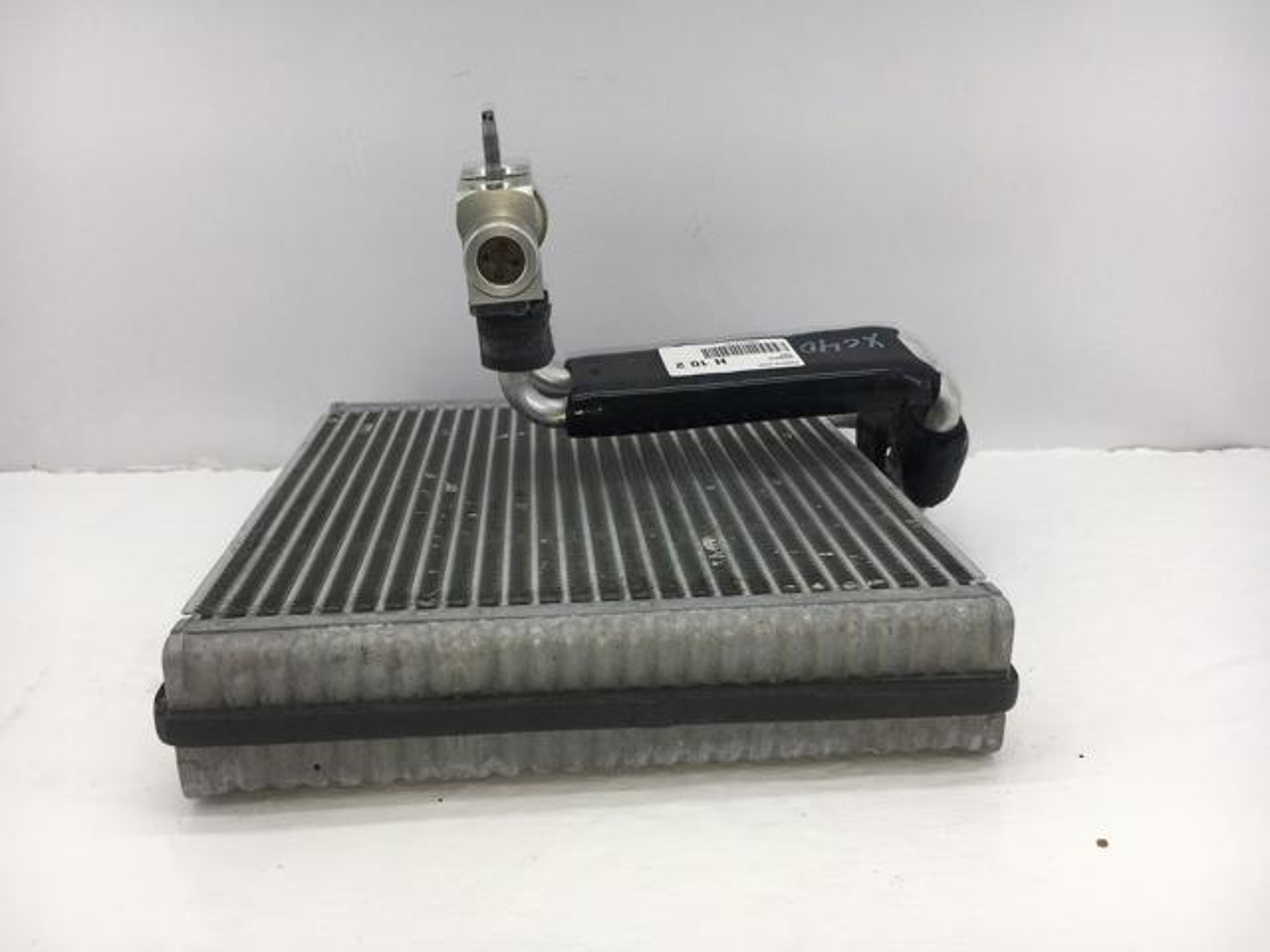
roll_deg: +0.9
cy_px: 476
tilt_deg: -15.9
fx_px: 1064
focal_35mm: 29
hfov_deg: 61.7
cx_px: 635
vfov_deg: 48.2
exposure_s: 1/349
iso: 25
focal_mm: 4.15
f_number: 2.2
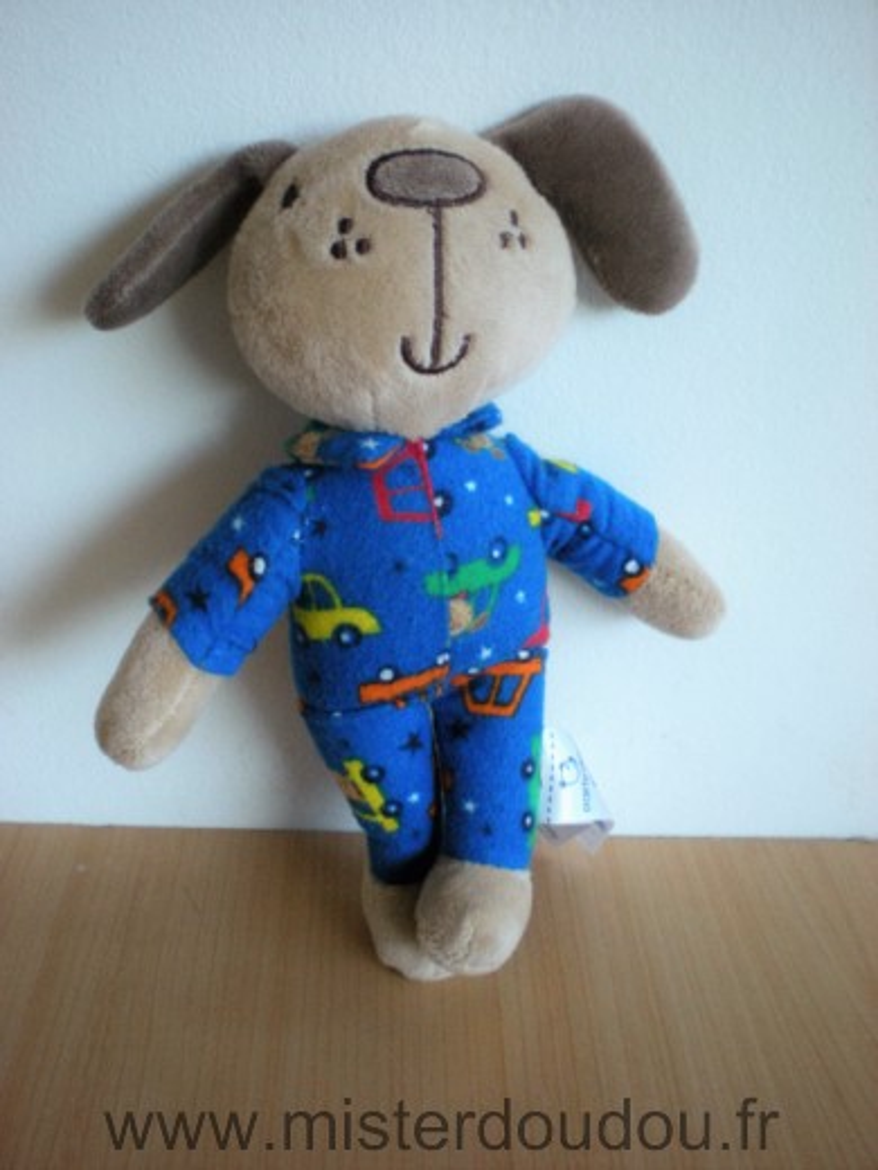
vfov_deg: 49.0
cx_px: 439
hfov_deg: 37.7
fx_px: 1285
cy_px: 585
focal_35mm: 38
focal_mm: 6.3
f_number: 3.1
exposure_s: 1/51.7
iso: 200
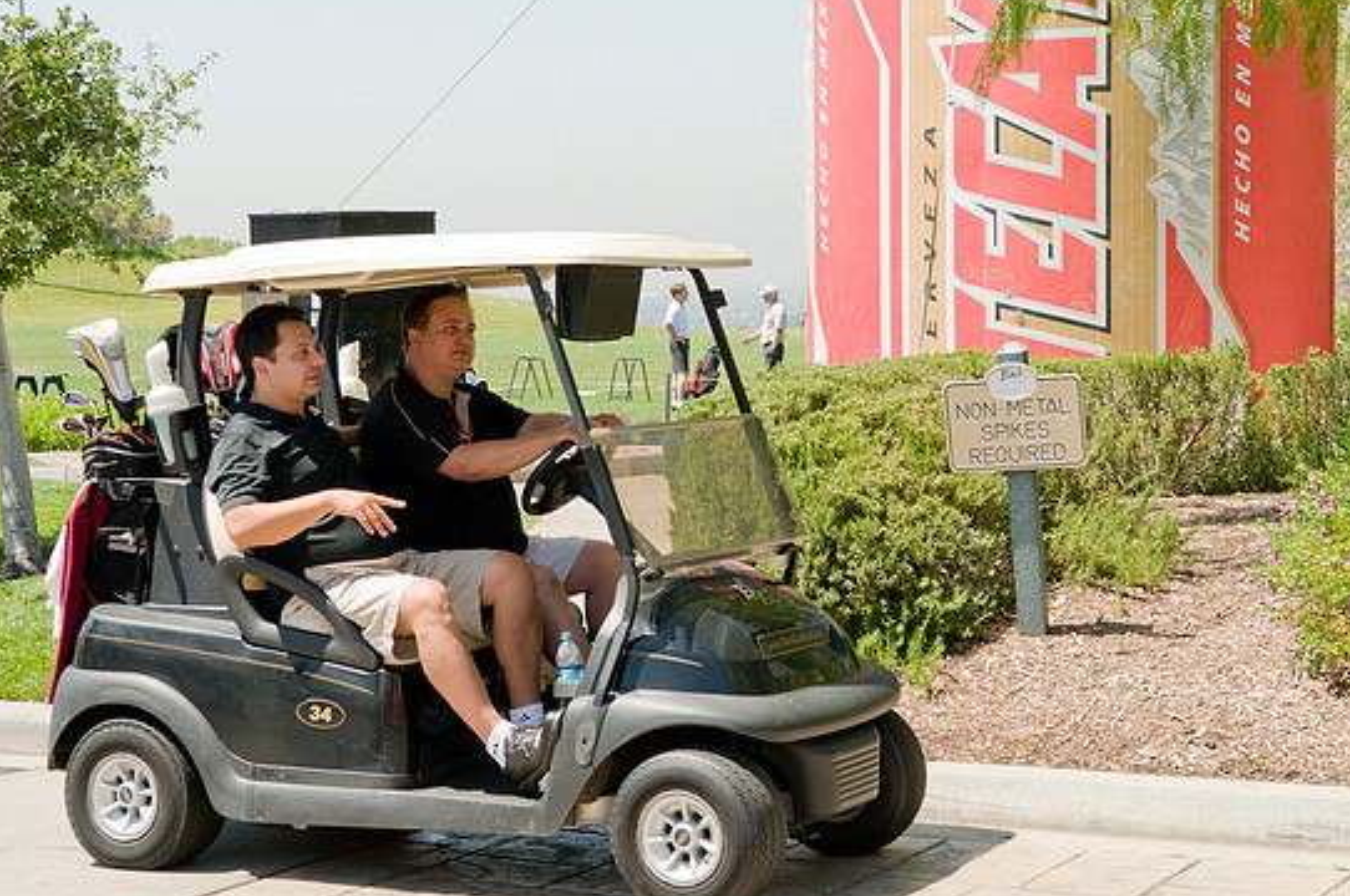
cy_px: 447
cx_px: 677
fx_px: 2884
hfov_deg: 26.3
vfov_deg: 17.7
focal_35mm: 77
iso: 400
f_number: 6.3
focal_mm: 48
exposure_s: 1/640
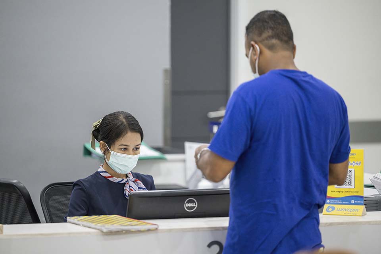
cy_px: 127
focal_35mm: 175
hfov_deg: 11.7
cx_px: 190
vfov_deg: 7.8
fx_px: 1852
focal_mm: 175
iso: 1100
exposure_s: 1/200
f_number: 2.8
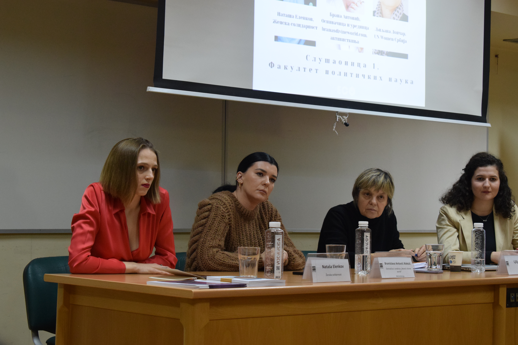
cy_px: 172
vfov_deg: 16.6
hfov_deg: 24.6
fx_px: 1187
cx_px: 259
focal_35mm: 82
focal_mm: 55
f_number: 5.6
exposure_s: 1/50
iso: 1600
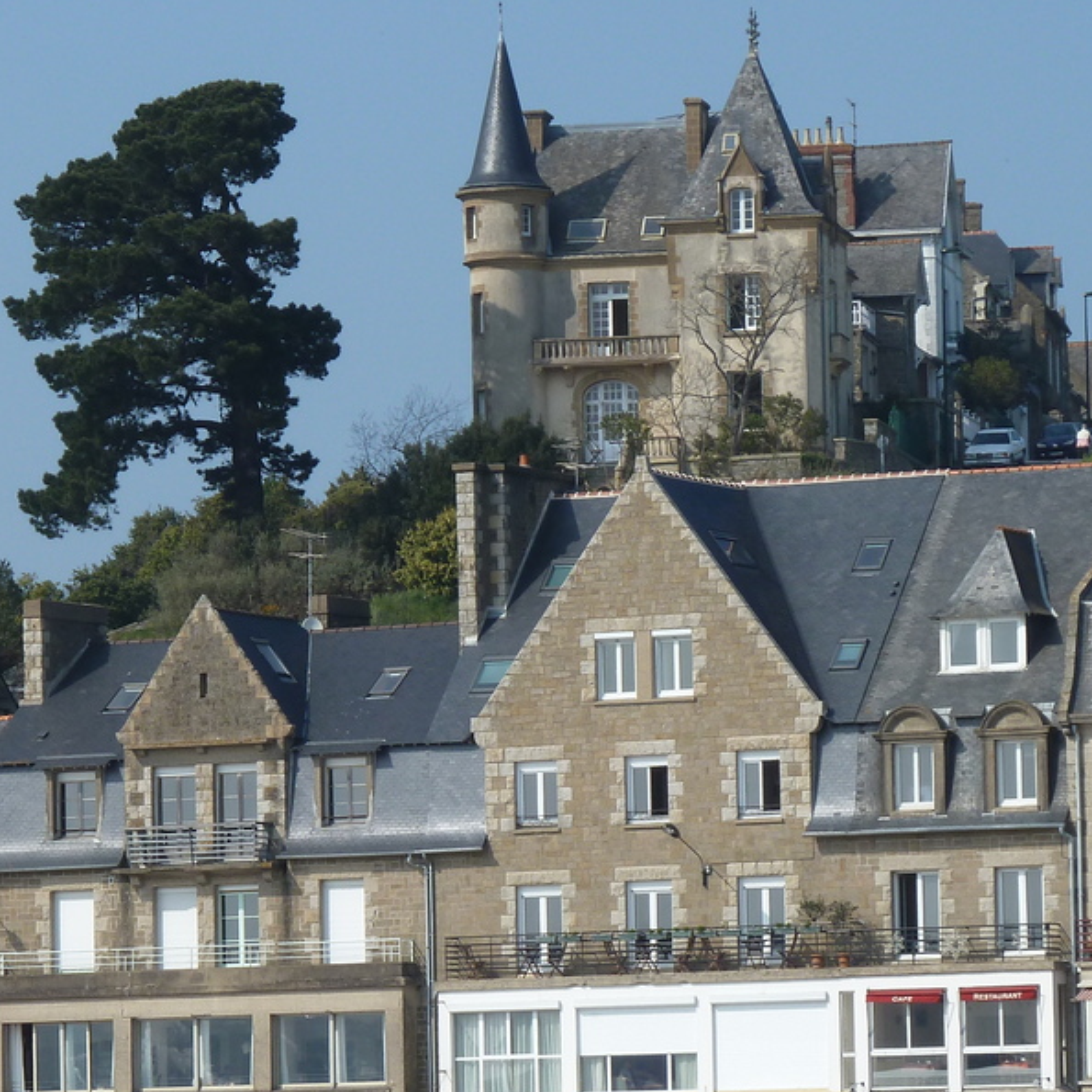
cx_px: 352
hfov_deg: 7.7
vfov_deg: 7.7
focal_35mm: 228
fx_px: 8137
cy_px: 762
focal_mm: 21
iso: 80
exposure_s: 1/500
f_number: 5.6
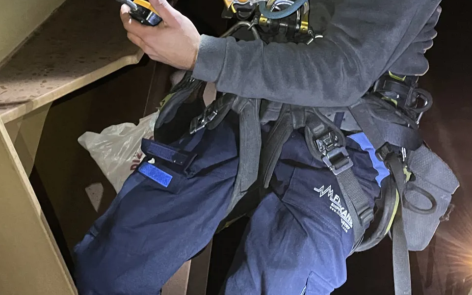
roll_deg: +1.8
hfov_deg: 36.9
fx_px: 707
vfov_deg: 23.1
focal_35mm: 55
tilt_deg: -20.4
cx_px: 210
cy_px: 48
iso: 800
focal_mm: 4.2
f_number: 1.6
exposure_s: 1/30
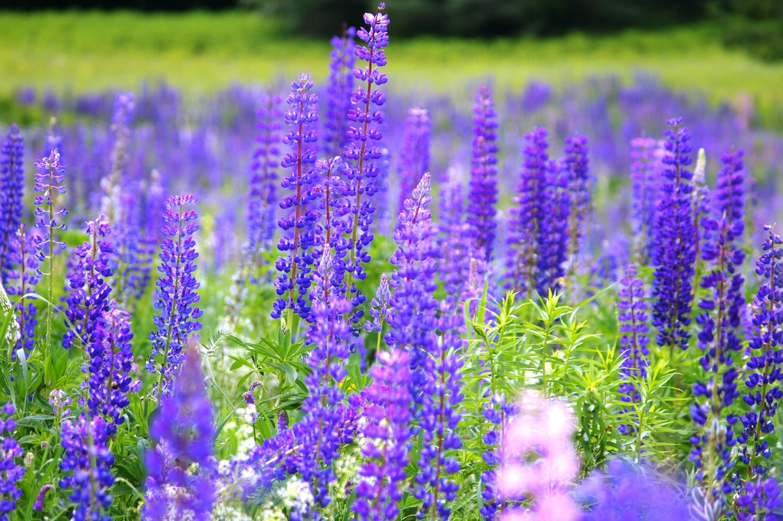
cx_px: 392
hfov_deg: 10.2
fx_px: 4400
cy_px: 260
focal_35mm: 202
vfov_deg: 6.8
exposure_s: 1/250
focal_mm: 135
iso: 200
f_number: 5.6
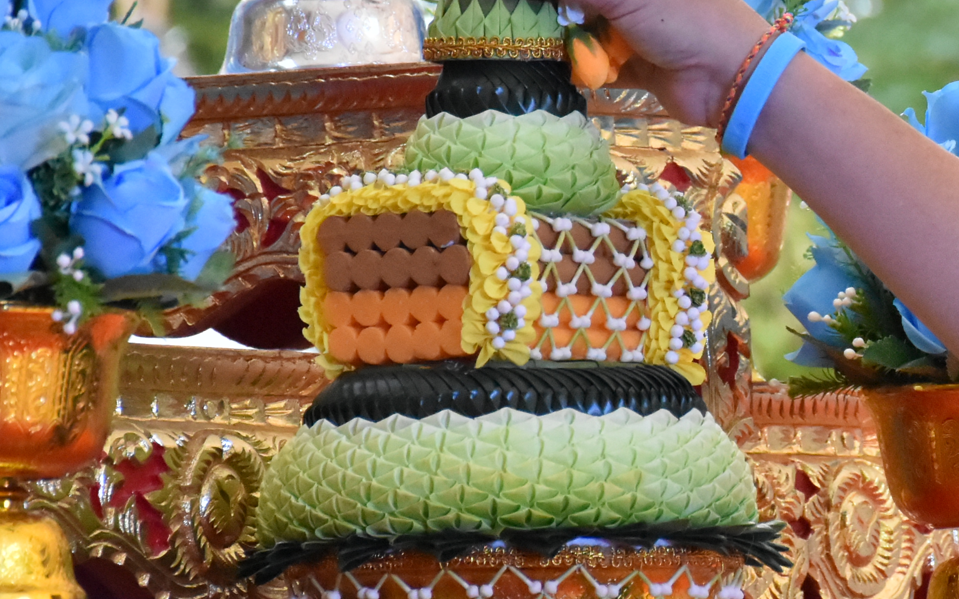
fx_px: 10724
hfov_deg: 5.1
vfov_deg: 3.2
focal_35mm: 410
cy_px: 221
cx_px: 972
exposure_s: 1/640
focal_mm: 105
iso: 3200
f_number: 6.3
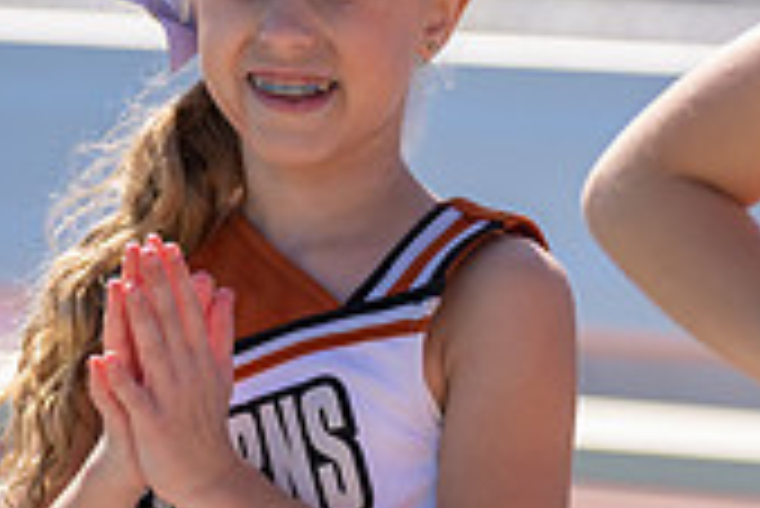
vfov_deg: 3.2
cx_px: 202
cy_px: 276
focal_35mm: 432
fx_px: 9128
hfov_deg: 4.8
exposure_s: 1/1250
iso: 100
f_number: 2.8
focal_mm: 126
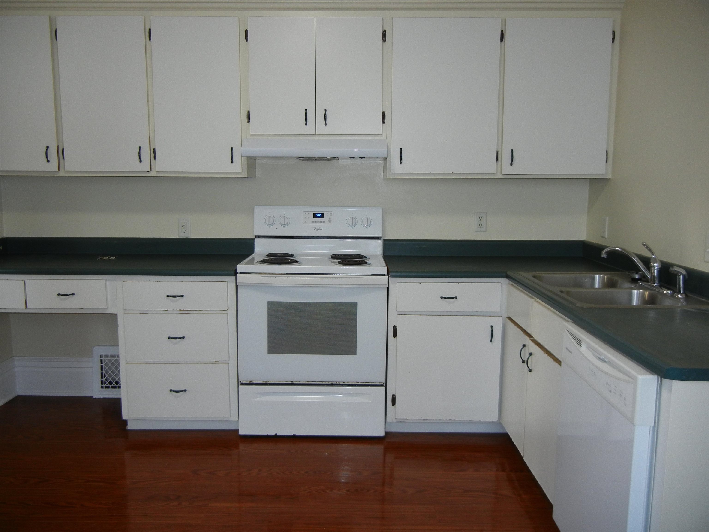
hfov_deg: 60.0
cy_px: 266
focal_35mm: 30
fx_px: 614
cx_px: 354
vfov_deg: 46.8
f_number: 3.5
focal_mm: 5.4
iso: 200
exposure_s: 1/30
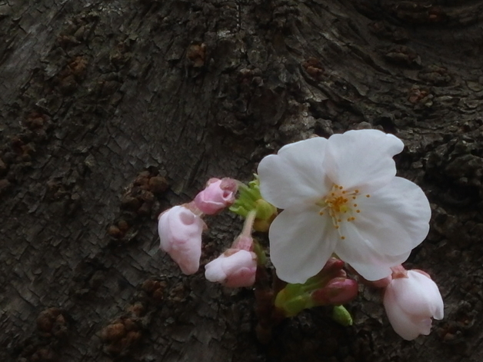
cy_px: 109
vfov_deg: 1.5
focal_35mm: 1017
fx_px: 14190
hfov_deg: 2.0
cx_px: 265
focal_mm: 95
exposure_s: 1/250
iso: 320
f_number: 6.9
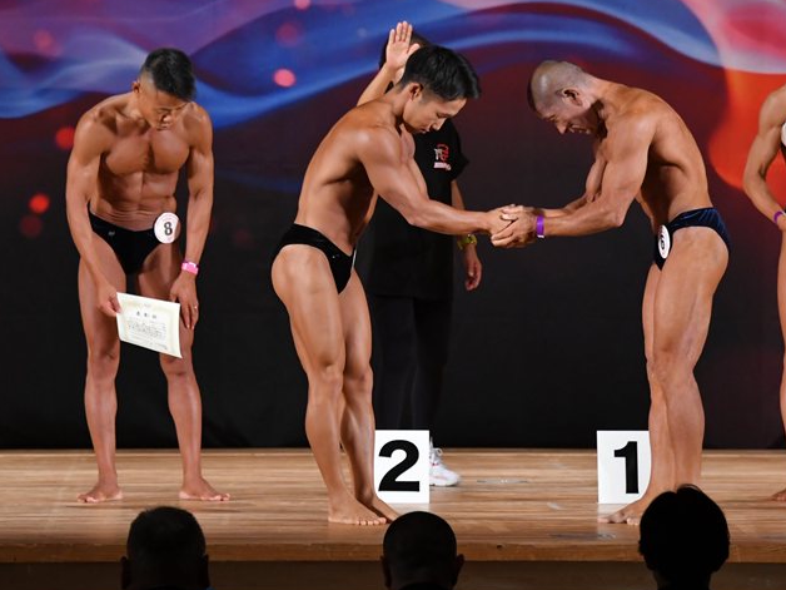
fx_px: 6063
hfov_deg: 7.4
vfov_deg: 5.6
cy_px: 286
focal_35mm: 267
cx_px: 401
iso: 3200
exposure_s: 1/400
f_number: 5.6
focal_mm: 150
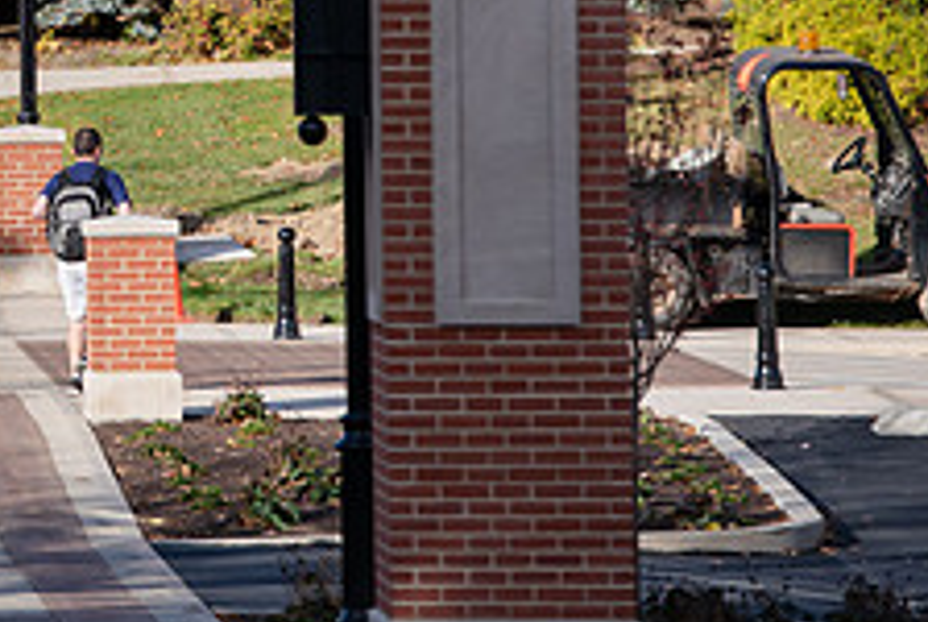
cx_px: -226
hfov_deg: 4.4
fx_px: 11925
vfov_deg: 3.0
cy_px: -104
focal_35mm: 462
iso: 200
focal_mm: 170
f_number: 4
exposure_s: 1/1250
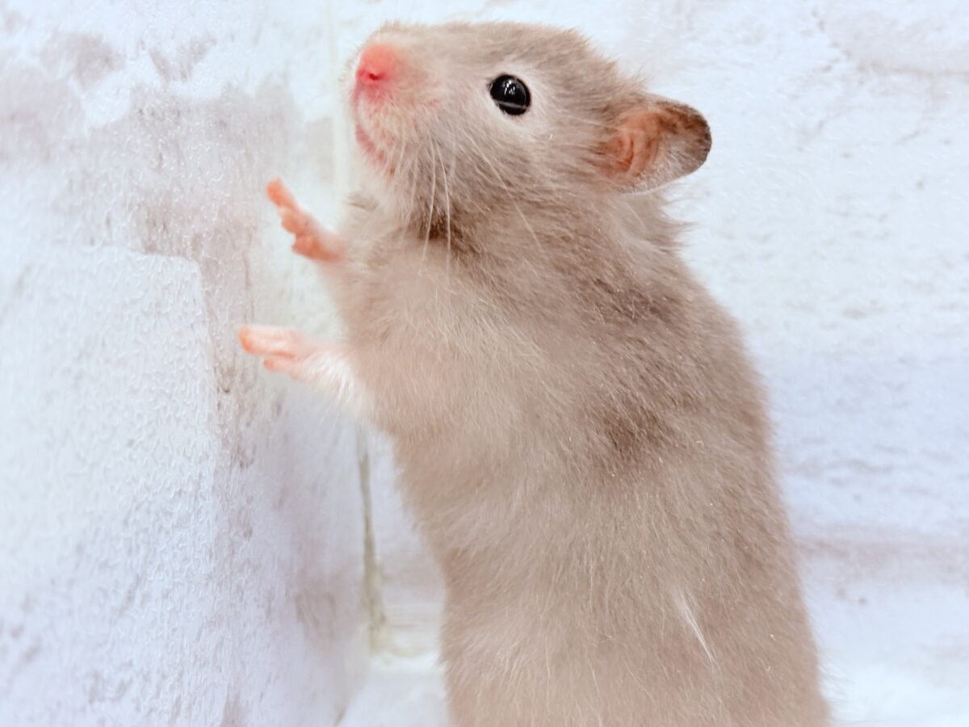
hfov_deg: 36.8
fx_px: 1456
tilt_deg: -6.4
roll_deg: +4.8
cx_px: 484
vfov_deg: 28.0
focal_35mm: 52
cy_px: 364
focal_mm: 5.96
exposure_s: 1/50
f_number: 1.6
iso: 80
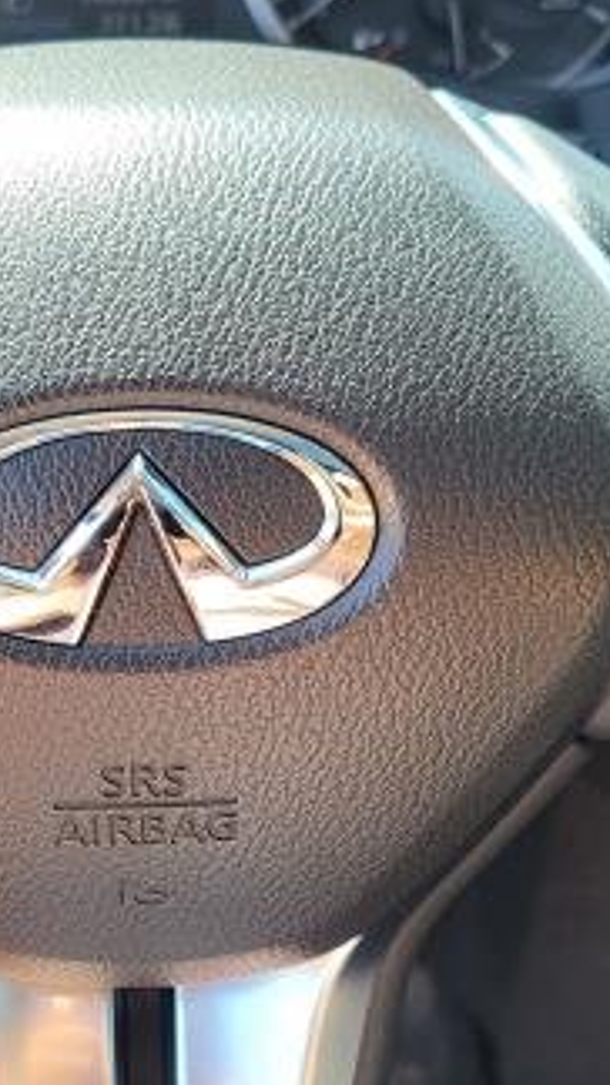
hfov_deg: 21.2
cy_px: 740
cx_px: 144
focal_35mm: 56
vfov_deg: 36.8
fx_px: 1612
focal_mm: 5.4
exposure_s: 1/208
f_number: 1.8
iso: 40
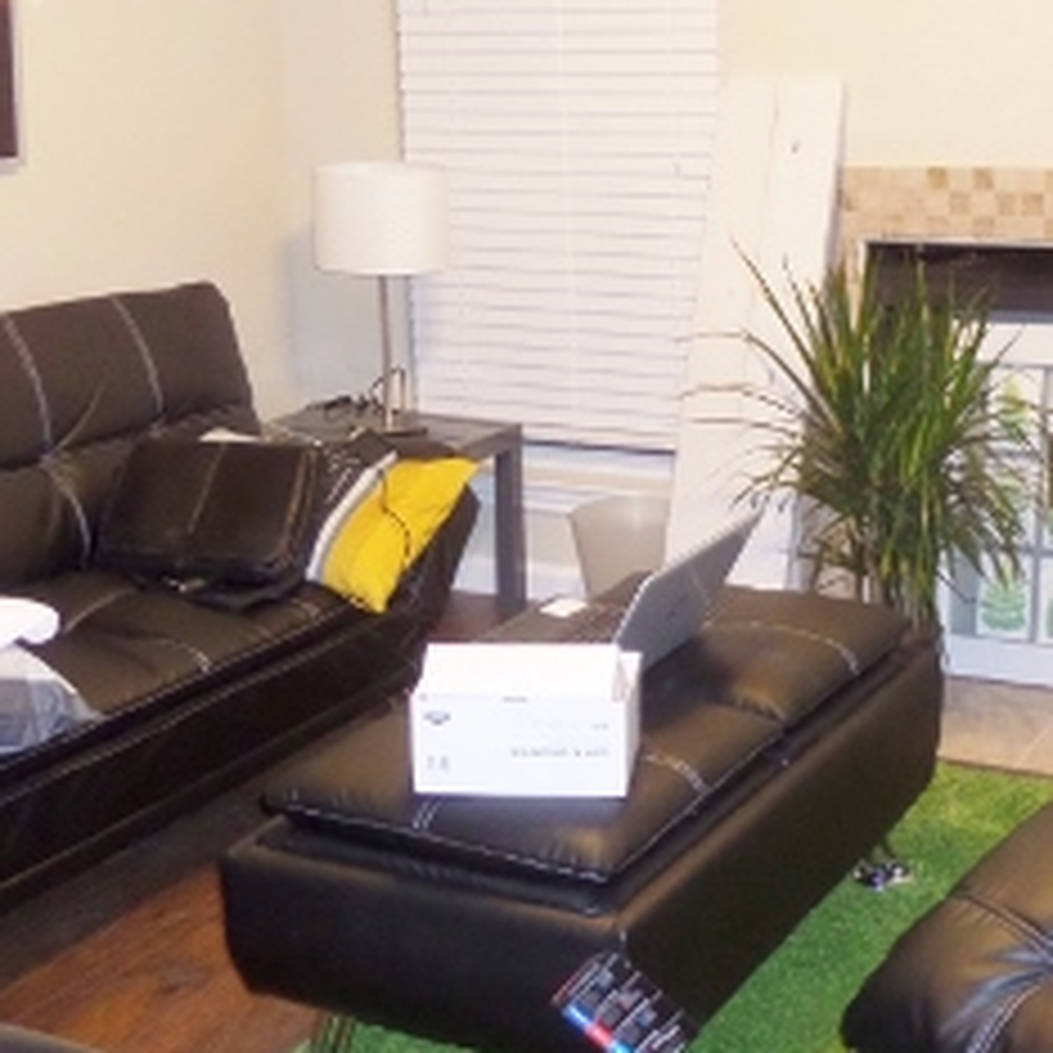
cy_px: 288
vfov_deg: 29.2
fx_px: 1996
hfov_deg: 29.3
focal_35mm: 58
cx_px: 702
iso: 320
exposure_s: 1/30
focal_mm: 4
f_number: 3.2
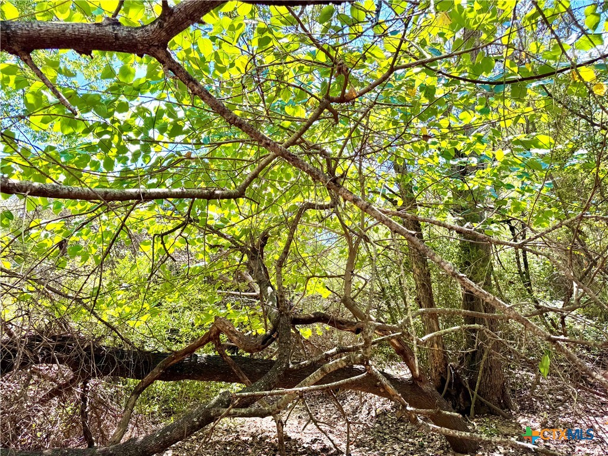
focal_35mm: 24
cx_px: 304
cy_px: 228
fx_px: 422
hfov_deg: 71.6
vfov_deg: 56.8
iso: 80
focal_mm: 6.76
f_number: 1.78
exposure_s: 1/539
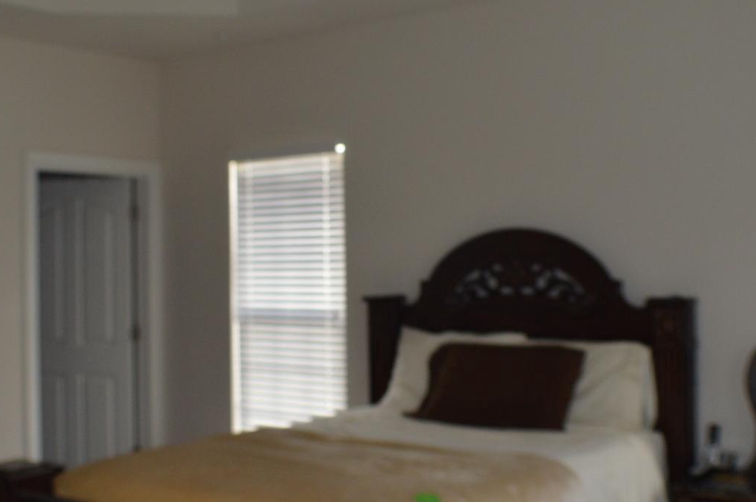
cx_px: 334
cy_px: 214
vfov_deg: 22.6
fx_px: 1259
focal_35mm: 60
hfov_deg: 33.4
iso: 450
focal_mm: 20
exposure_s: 1/60
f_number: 3.8
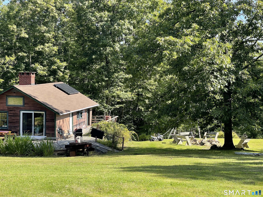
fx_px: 486
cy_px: 98
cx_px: 132
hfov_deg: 30.3
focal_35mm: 64
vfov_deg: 22.9
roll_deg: -0.4
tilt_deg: -5.2
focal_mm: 7.5
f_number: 2.2
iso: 20
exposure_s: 1/253
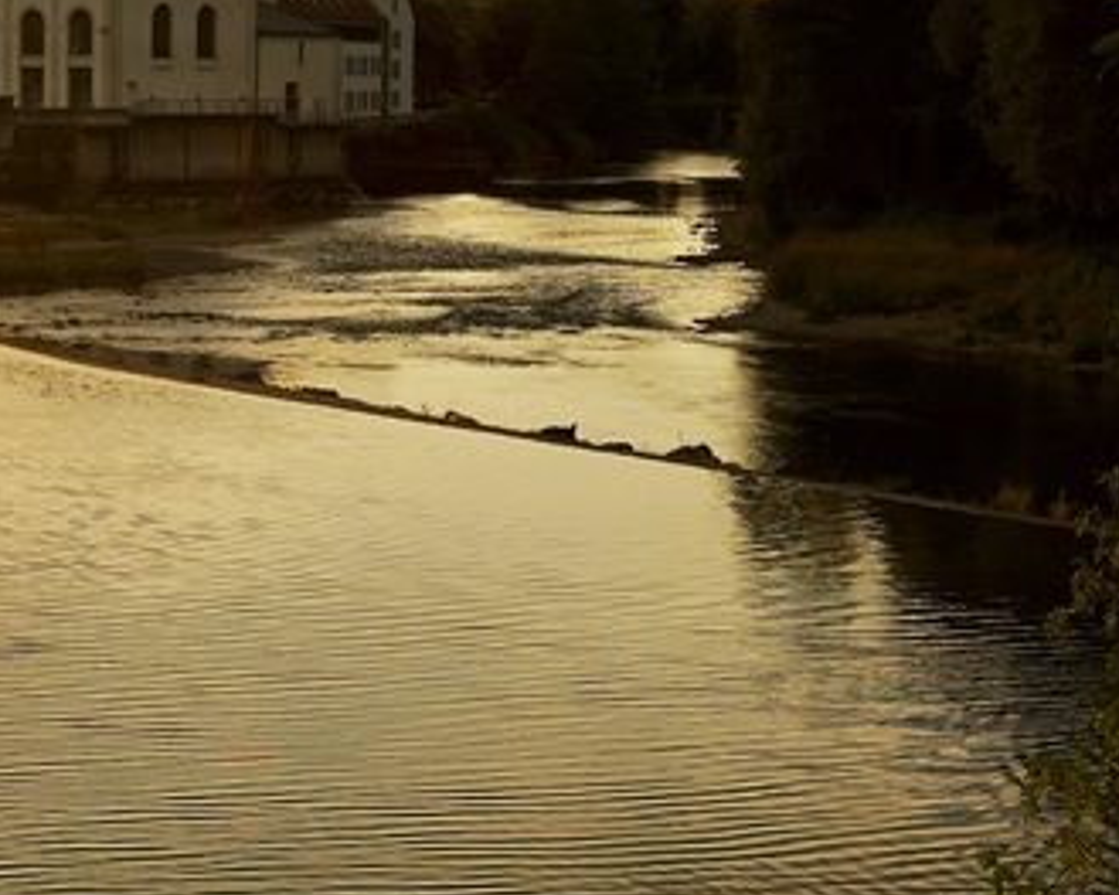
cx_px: 163
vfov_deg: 15.7
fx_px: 3212
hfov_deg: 19.5
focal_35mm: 97
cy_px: 175
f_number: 7.1
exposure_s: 1/640
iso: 100
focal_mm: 34
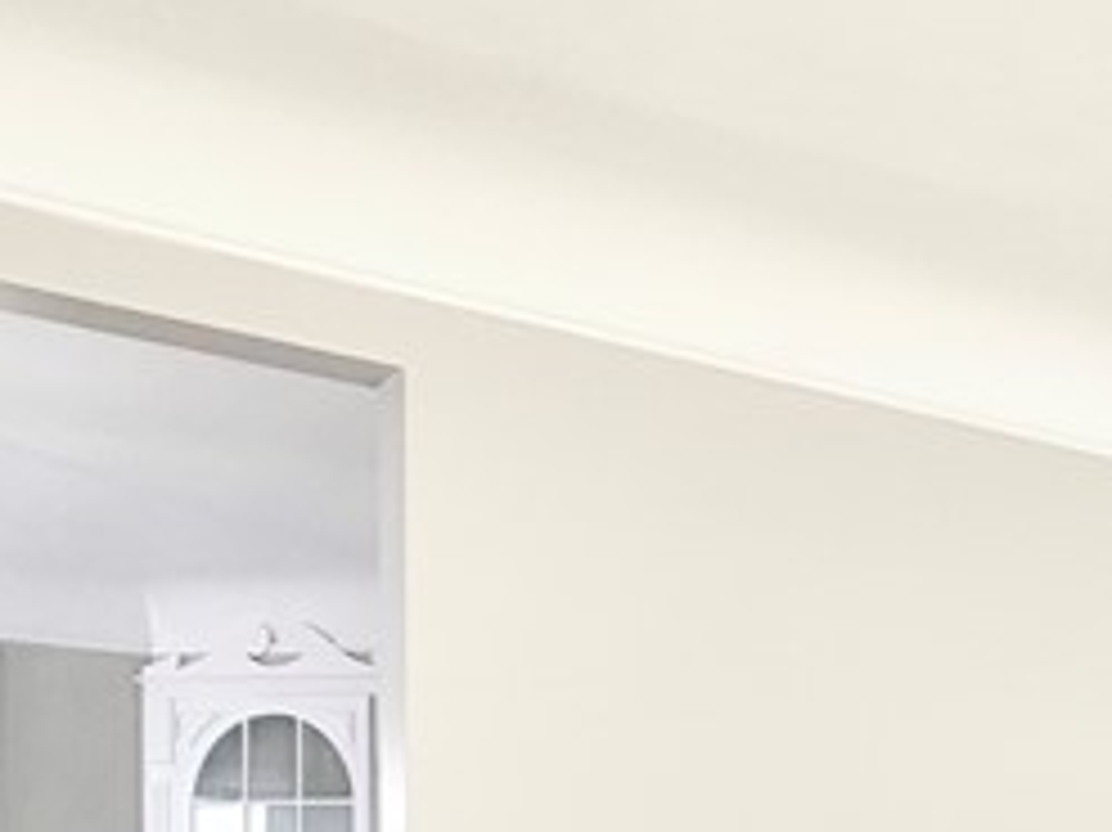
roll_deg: +0.1
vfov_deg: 22.9
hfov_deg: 30.5
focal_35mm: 58
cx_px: 1148
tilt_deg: -1.6
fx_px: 1862
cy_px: 1025
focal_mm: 2.22
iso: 125
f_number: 2.2
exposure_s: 1/121
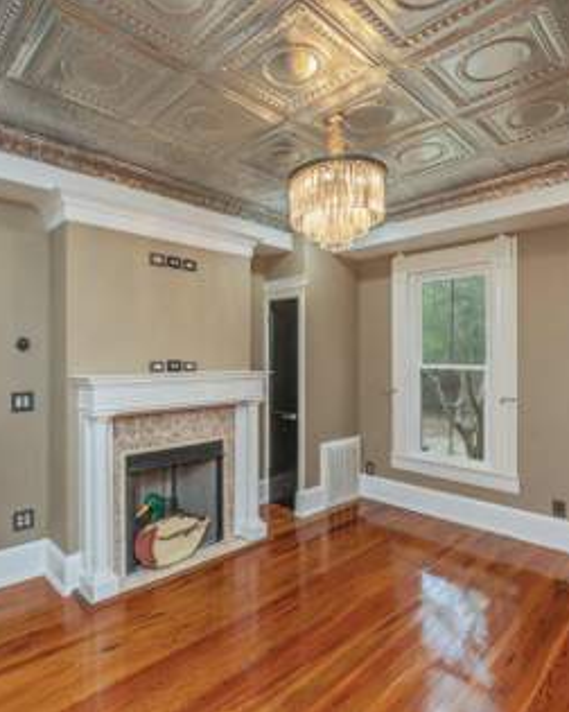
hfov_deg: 67.7
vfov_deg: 80.4
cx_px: 242
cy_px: 357
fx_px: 421
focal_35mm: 20
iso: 500
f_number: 9
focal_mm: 14
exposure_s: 1/30
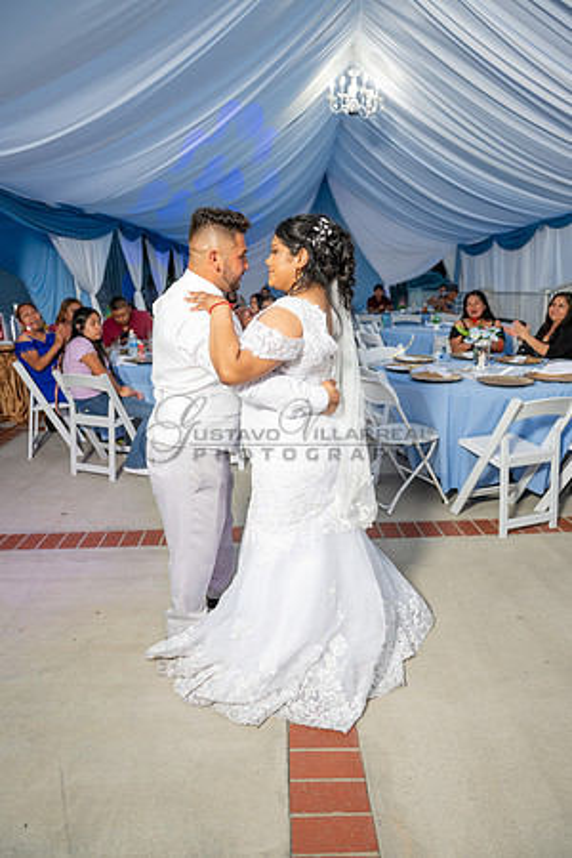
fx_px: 572
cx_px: 286
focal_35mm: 24
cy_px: 429
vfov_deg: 73.7
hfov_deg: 53.1
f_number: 3.2
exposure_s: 1/160
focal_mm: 24
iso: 250
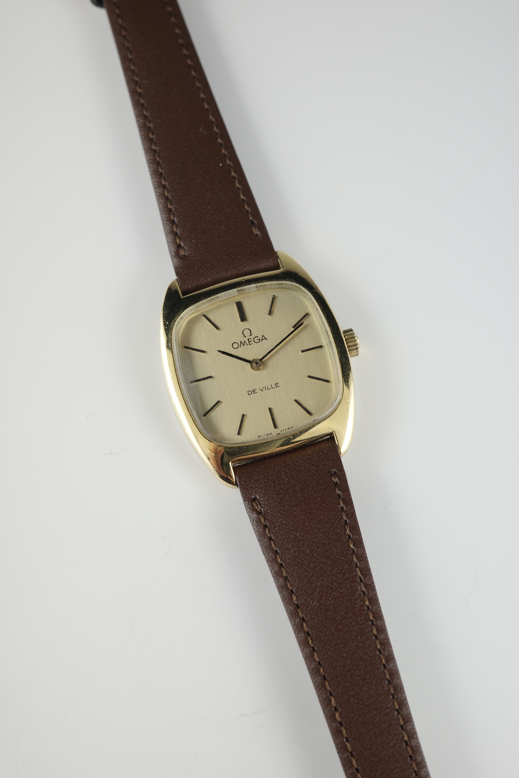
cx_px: 272
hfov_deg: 30.5
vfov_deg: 44.5
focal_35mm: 44
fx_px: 951
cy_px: 389
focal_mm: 26
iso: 200
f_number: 5.6
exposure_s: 1/60
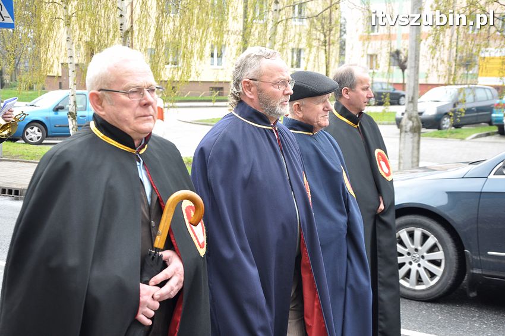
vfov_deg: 21.5
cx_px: 252
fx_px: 883
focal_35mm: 63
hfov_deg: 31.9
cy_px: 168
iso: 320
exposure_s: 1/160
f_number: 6.3
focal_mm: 42
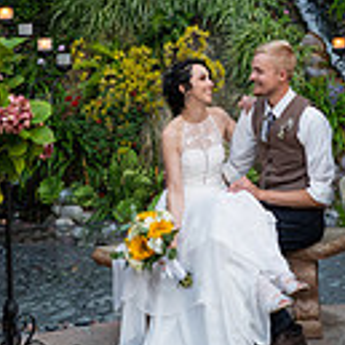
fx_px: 936
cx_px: 206
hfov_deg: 20.9
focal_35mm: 83
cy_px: -91
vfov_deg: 19.4
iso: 500
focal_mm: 28
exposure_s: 1/200
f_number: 3.2
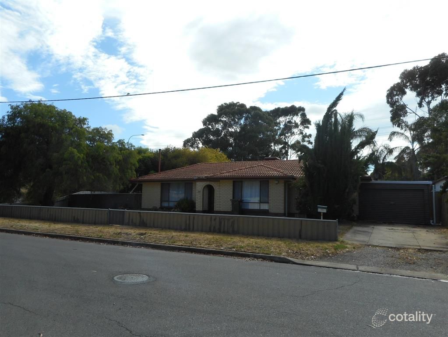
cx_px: 224
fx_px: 324
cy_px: 168
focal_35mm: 25
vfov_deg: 54.9
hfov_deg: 69.4
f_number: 3.7
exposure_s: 1/800
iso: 80
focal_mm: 4.5
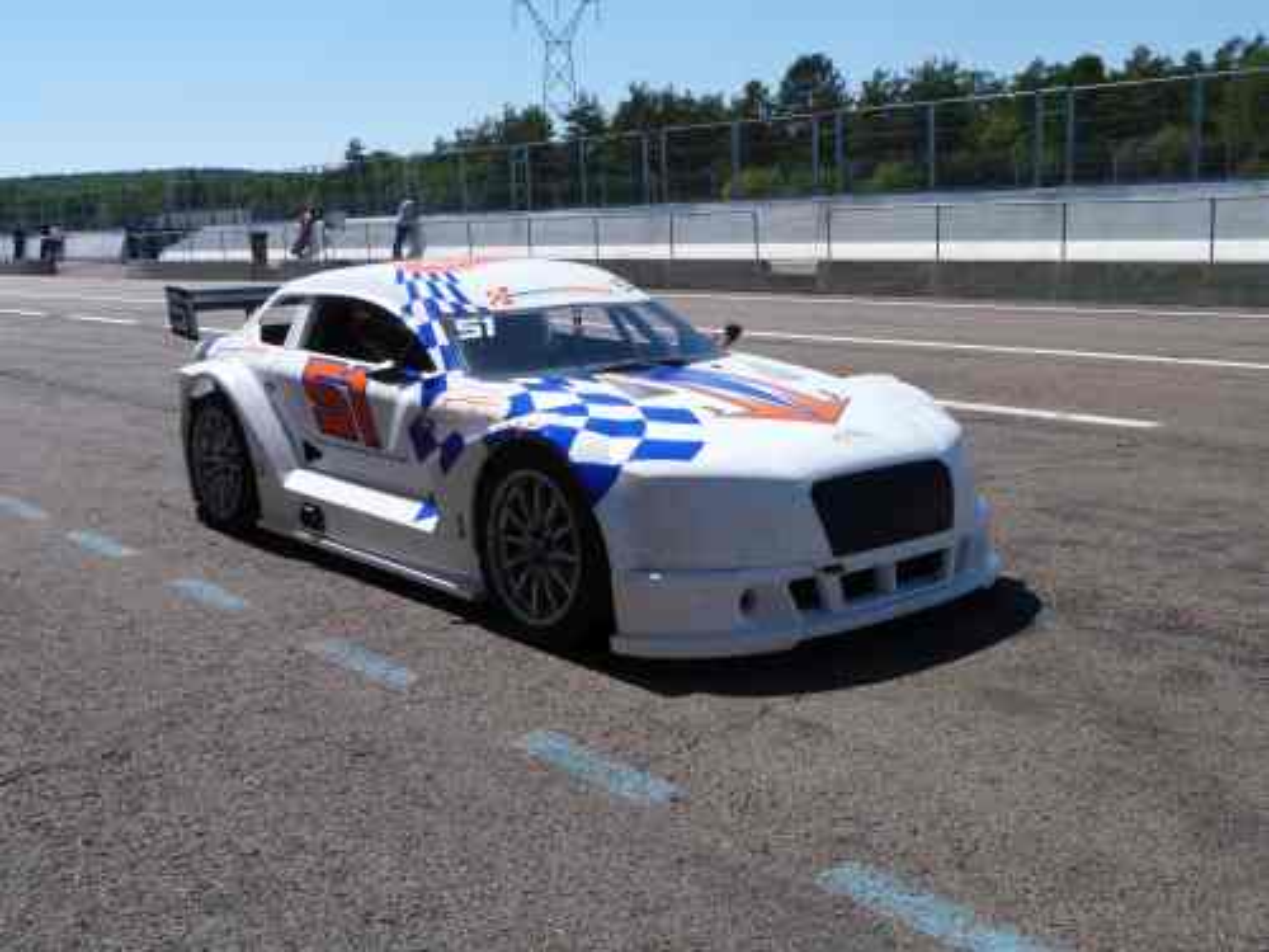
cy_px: 476
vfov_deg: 40.7
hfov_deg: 52.6
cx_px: 634
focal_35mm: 35
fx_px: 1283
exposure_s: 1/640
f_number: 4.5
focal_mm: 6.3
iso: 80
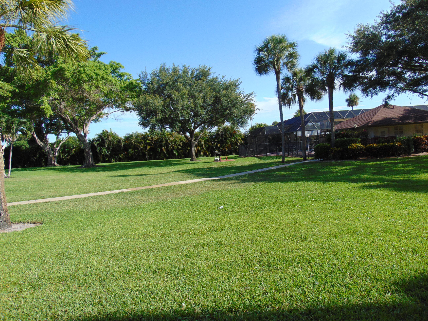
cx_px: 214
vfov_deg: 54.9
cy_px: 160
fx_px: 309
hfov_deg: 69.4
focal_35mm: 25
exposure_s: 1/800
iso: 80
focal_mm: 4.5
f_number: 3
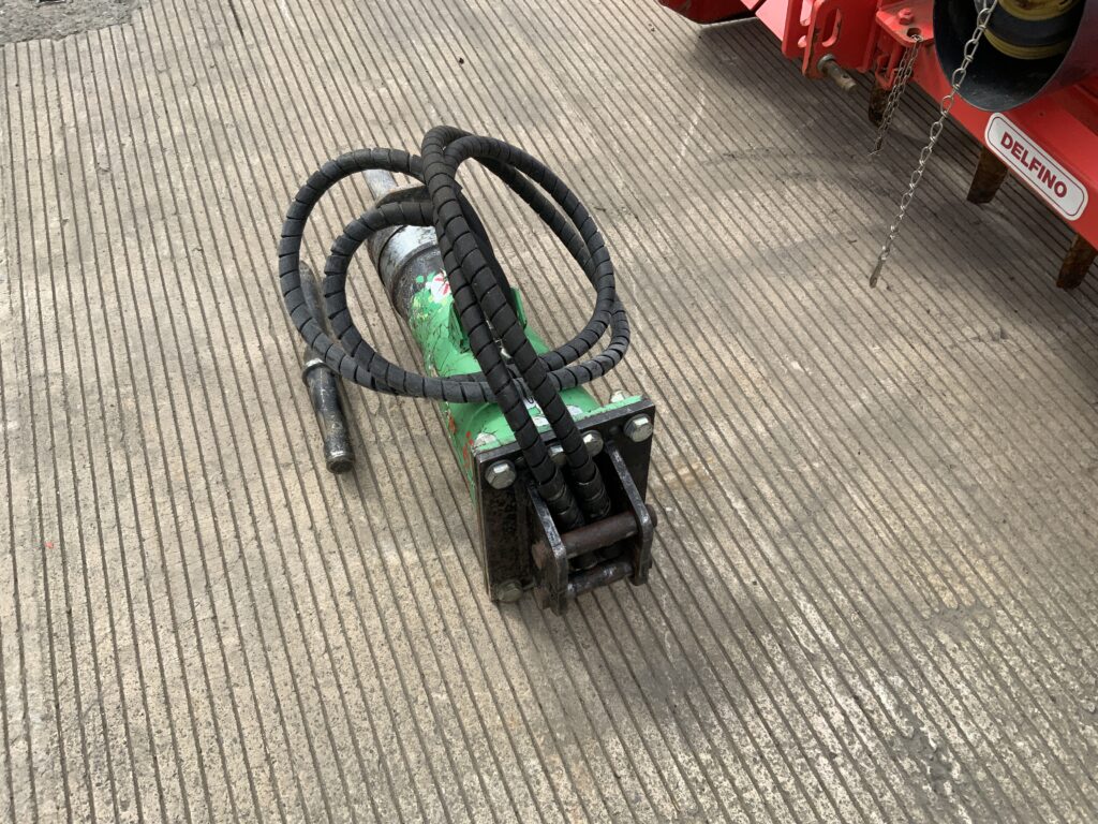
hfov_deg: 61.7
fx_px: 920
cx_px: 549
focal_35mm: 29
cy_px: 412
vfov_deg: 48.2
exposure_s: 1/1221
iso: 16
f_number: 1.8
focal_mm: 3
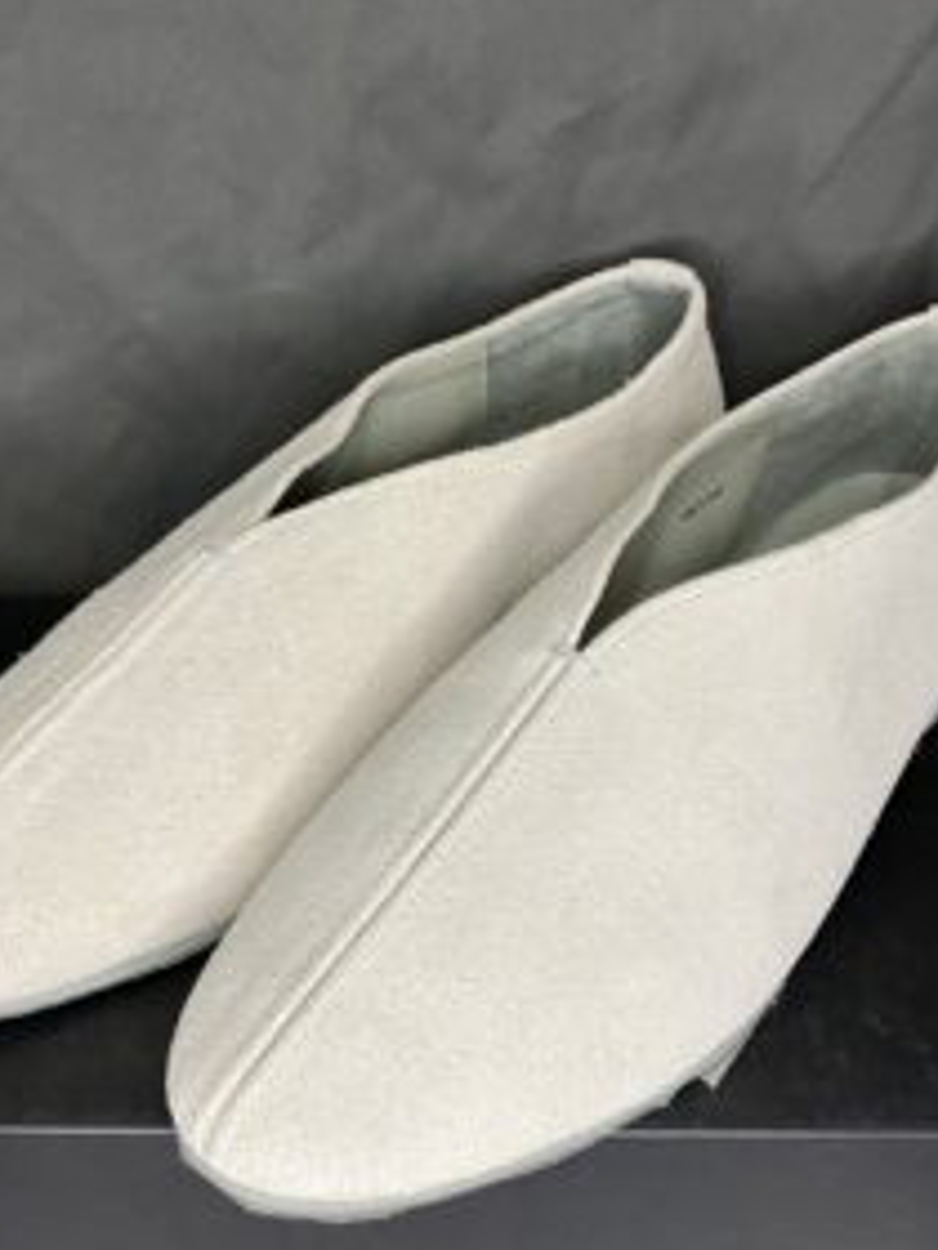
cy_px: 509
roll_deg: -0.3
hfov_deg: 35.9
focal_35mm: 40
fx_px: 1445
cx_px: 406
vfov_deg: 46.6
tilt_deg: -29.4
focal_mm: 3.99
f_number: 1.8
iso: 80
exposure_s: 1/50
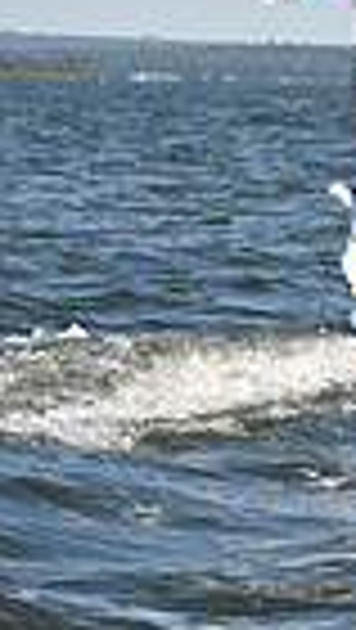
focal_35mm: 372
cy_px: 16
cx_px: 1298
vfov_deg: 5.8
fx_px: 6228
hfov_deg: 3.2
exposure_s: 1/800
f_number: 4.5
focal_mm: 86
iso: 250
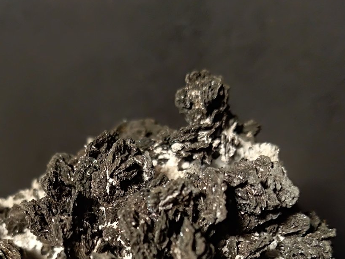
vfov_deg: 27.2
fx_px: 508
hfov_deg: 37.2
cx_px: 128
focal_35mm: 51
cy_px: 249
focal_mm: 3.54
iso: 184
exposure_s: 1/33.3
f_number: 2
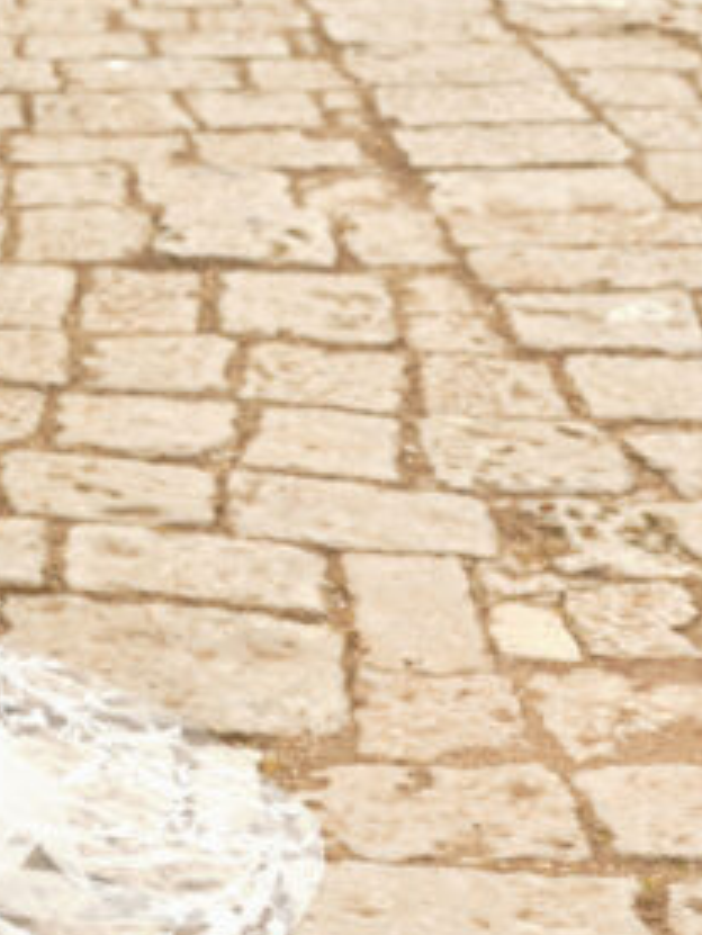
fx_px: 3296
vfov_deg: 15.5
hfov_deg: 11.3
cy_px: -203
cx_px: -591
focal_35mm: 122
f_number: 4
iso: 320
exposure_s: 1/500
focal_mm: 41.1
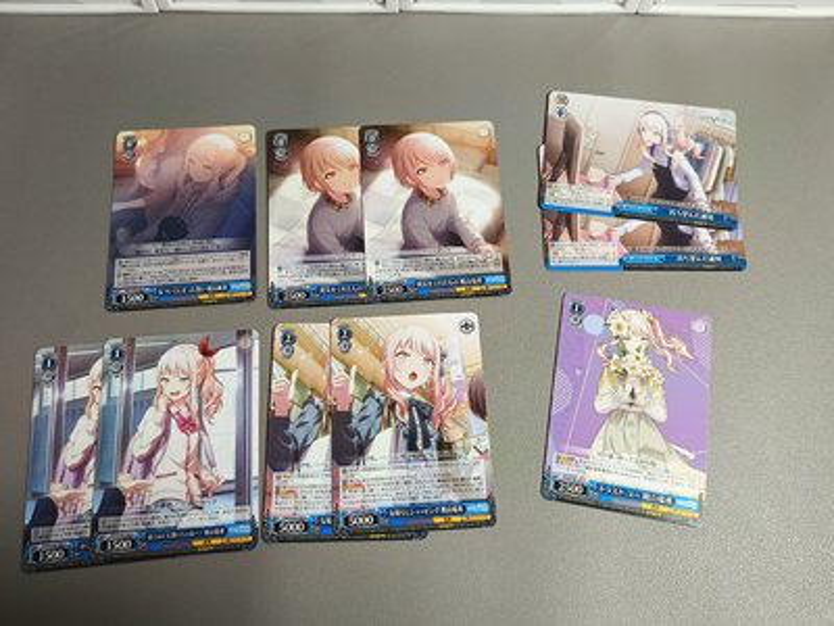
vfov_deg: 48.2
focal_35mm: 29
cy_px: 313
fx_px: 699
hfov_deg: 61.7
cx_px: 417
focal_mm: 5.24
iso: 800
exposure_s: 1/60
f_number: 1.75
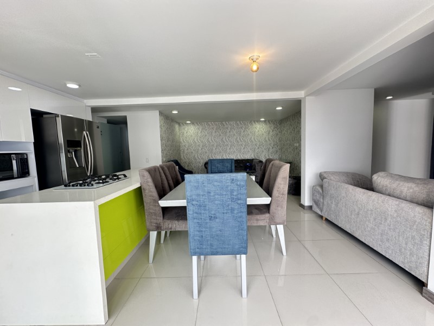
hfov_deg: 102.1
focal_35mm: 14
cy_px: 163
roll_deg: +1.0
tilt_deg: -4.4
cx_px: 217
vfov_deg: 85.7
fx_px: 176
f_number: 2.2
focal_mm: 2.22
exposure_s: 1/99
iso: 100
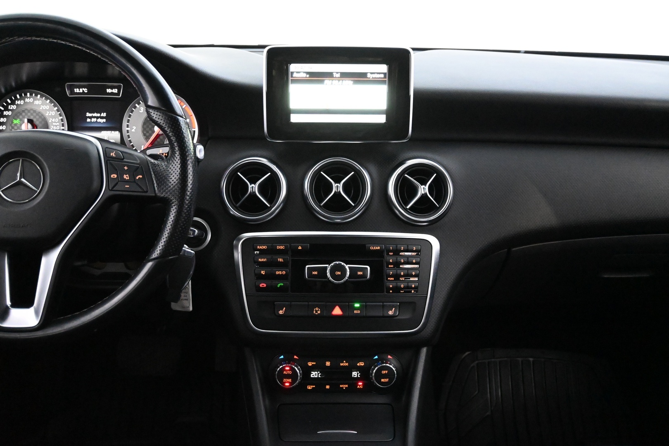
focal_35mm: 37
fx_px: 683
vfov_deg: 36.2
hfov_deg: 52.2
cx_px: 334
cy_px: 223
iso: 11400
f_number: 4.2
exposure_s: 1/40
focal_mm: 24.5
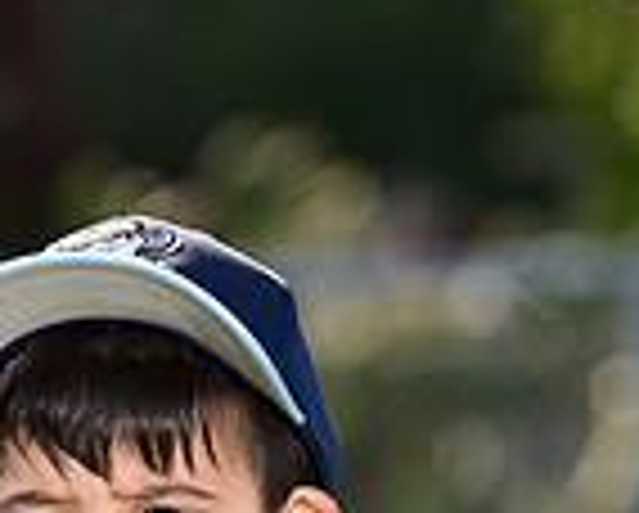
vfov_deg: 2.2
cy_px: 1030
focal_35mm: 709
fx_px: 13427
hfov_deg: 2.7
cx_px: 115
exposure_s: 1/200
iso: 80
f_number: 5.6
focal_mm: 185
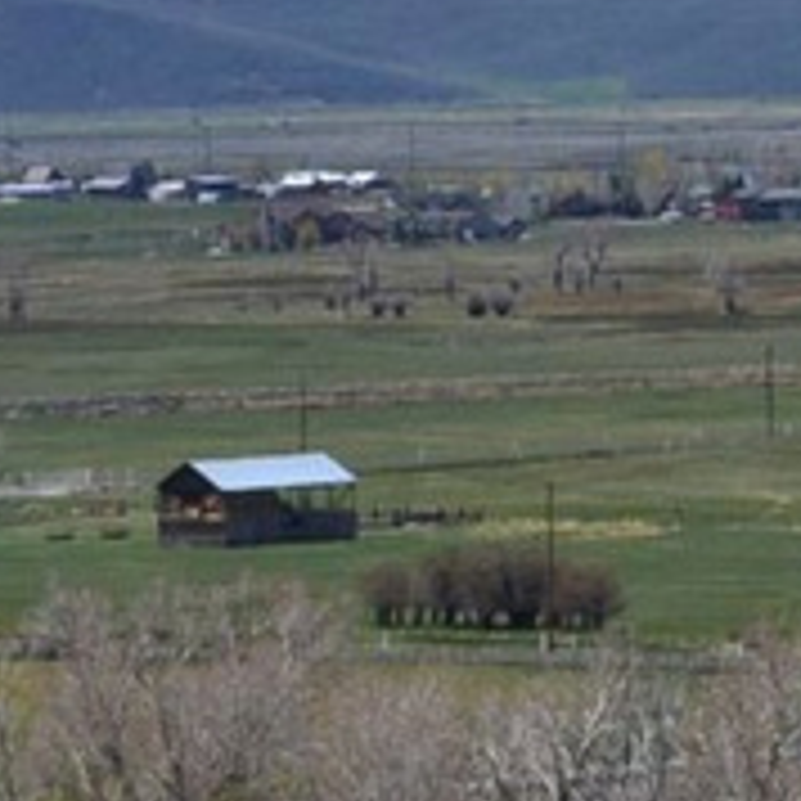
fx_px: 10562
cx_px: 184
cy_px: -418
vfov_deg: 4.3
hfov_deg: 4.3
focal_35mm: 403
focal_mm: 55
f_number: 11
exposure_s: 1/500
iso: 400
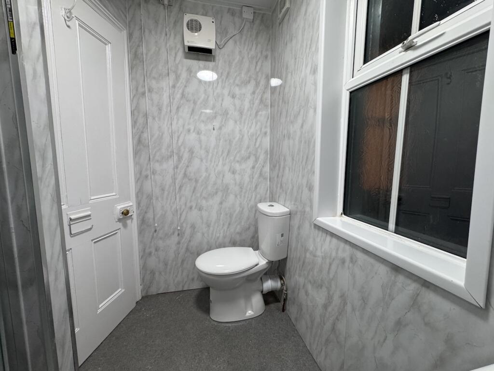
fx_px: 200
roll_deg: +0.3
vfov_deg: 85.7
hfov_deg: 102.1
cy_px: 186
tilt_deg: -5.7
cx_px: 247
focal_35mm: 14
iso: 250
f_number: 2.2
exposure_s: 1/100
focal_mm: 2.22
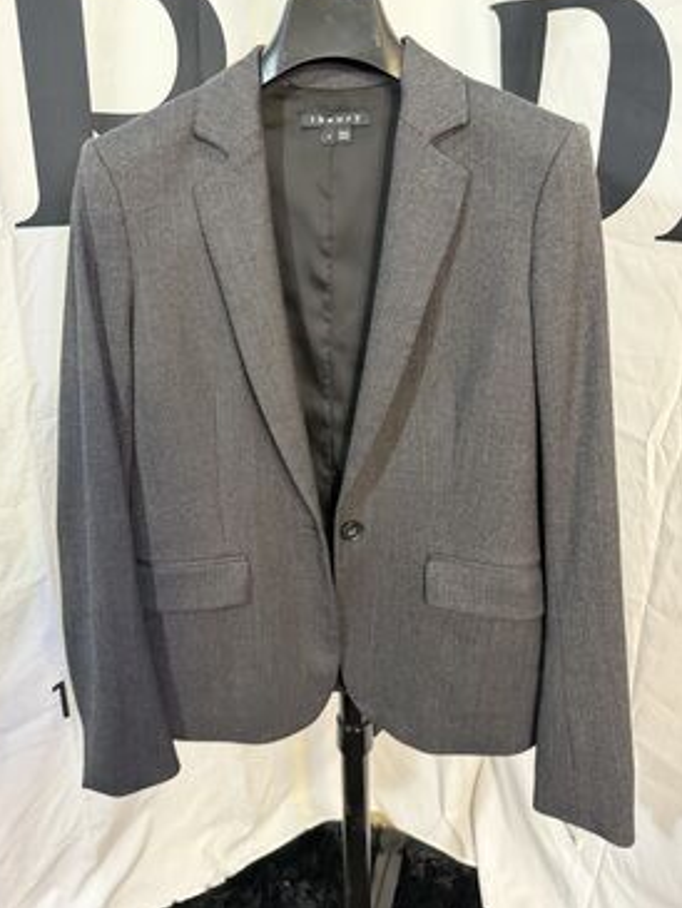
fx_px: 656
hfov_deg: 54.9
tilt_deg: -20.2
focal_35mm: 25
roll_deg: -0.4
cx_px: 332
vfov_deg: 69.4
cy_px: 440
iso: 640
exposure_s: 1/60
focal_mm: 6.76
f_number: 1.78
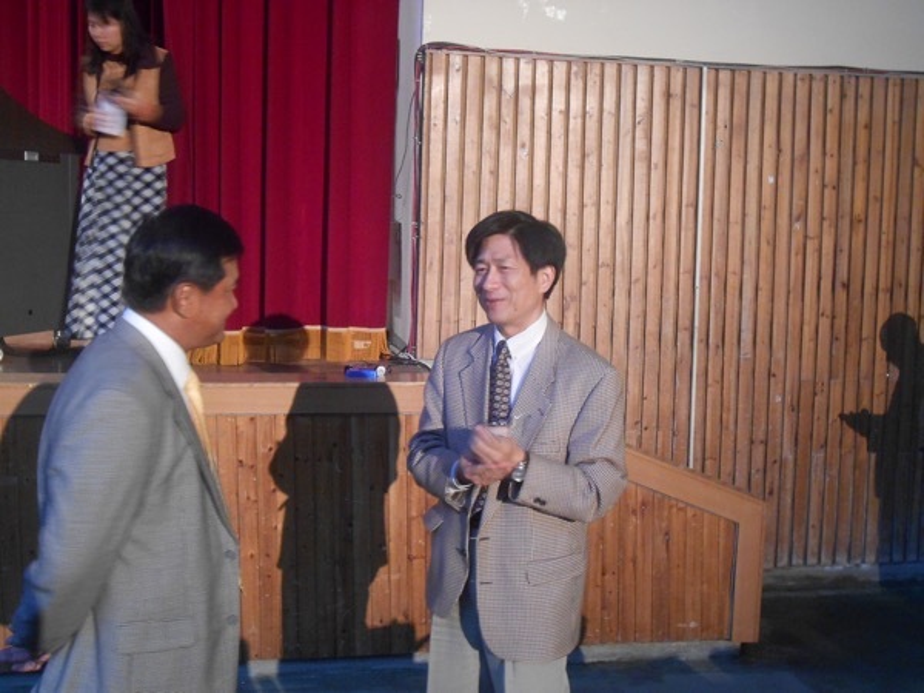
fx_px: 1174
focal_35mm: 44
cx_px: 462
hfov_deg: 42.9
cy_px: 346
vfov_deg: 32.9
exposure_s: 1/4
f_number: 4.5
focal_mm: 7.8
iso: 400
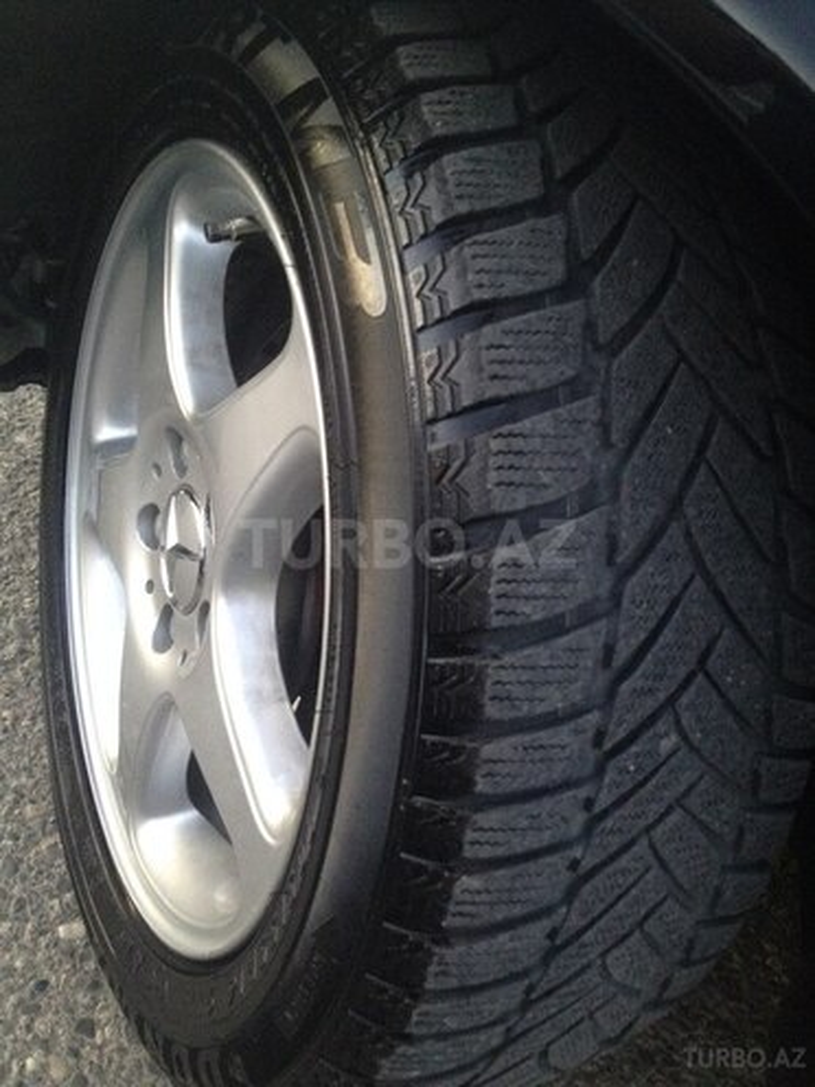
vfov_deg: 52.6
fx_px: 1099
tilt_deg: -38.0
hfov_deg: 40.7
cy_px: 544
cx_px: 408
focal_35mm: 35
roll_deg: -20.2
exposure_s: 1/17
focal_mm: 4.28
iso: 400
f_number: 2.4
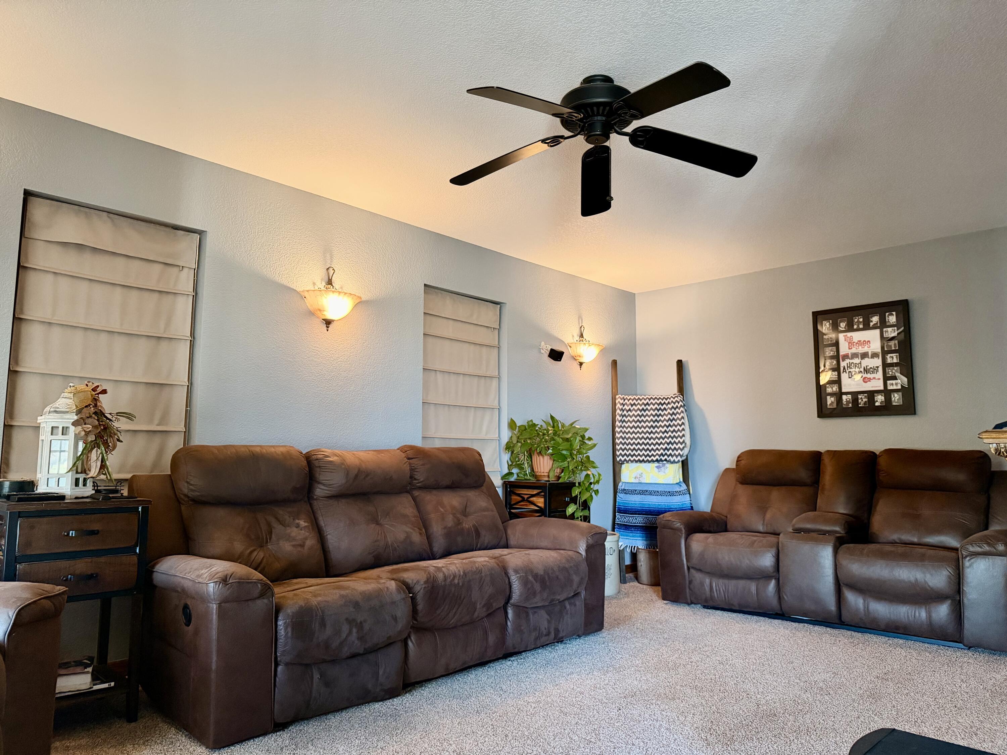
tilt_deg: +6.3
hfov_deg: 71.6
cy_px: 378
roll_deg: +0.5
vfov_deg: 56.8
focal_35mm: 24
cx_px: 504
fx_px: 698
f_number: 1.78
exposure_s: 1/60
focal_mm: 6.76
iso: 640
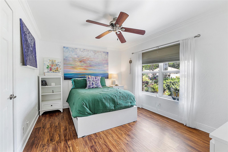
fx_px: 95
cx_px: 114
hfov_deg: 100.4
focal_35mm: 15
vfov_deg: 77.3
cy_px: 76
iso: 200
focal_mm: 10
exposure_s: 1/10
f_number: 9
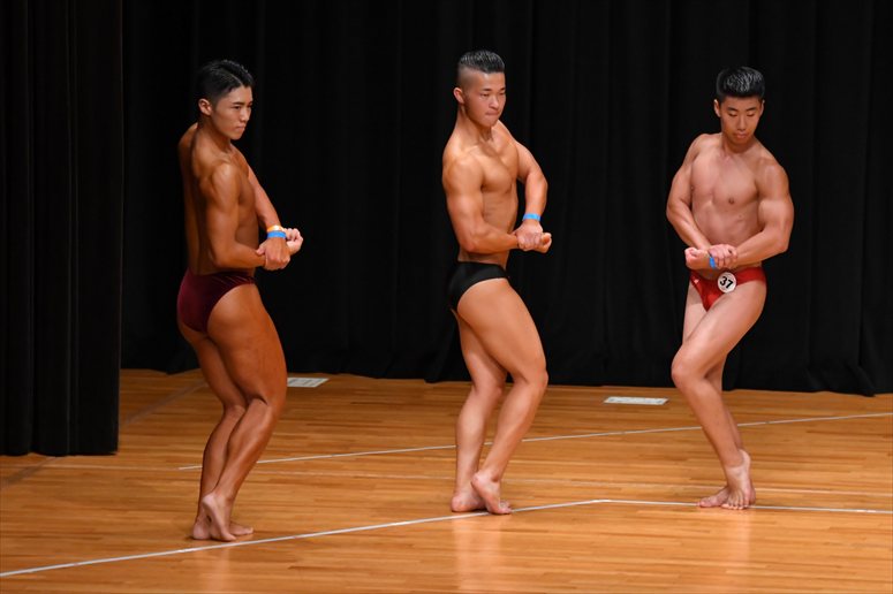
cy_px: 297
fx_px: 6322
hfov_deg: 8.1
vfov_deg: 5.4
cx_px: 446
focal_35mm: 255
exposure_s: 1/400
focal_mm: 170
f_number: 5.6
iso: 4000
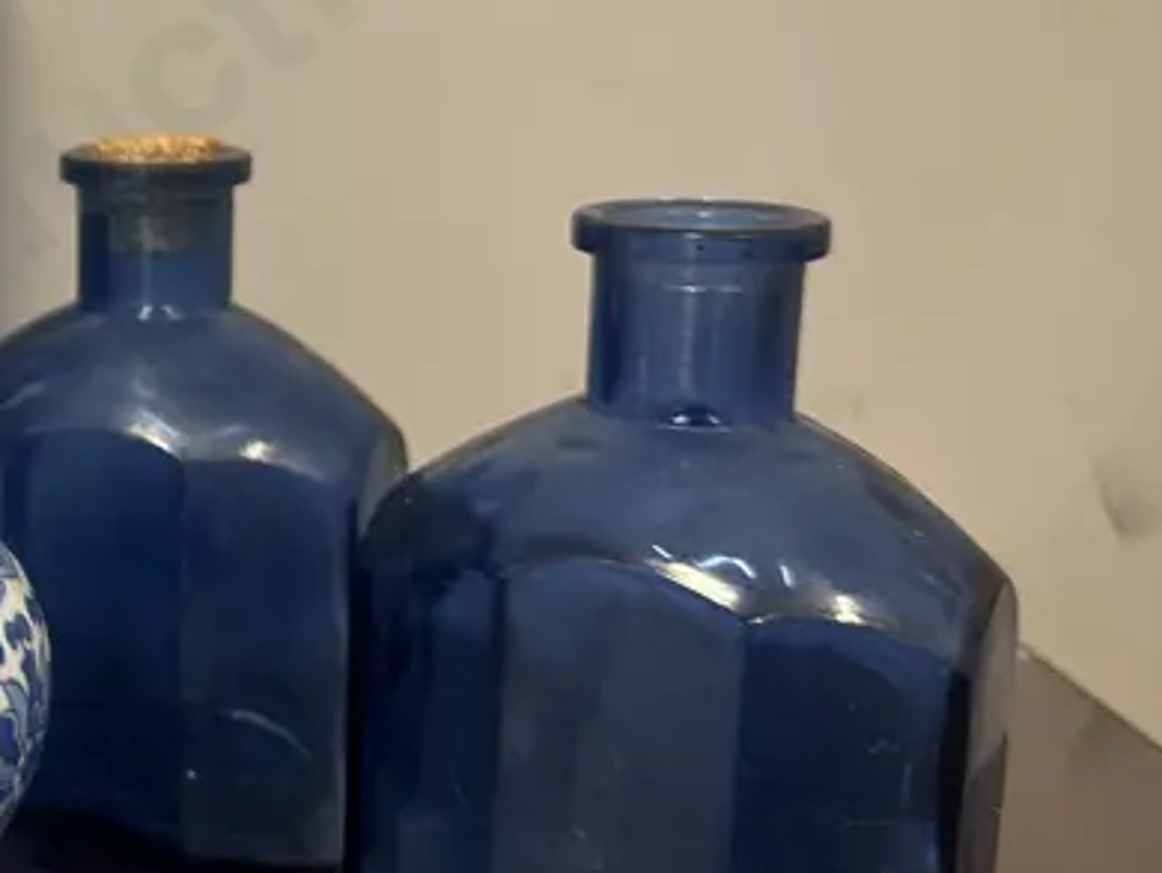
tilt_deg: -10.9
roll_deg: +0.3
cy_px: 316
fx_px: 2116
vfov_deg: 23.2
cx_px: -131
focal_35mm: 63
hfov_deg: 27.9
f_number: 1.78
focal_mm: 6.86
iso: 250
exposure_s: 1/50
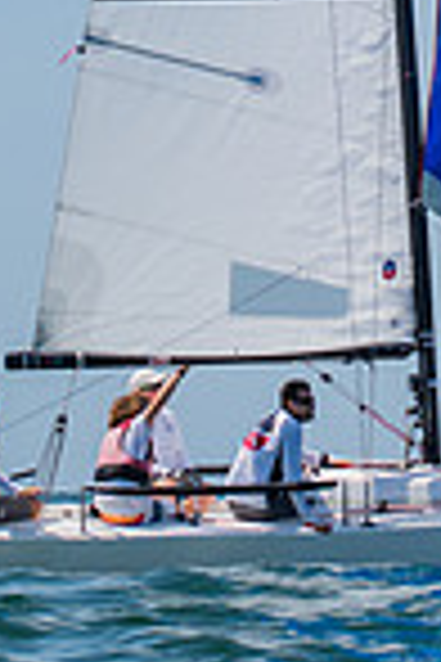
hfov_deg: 4.3
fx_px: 5916
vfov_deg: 6.3
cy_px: -248
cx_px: 396
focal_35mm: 322
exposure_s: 1/1000
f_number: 6.3
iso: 200
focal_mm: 70
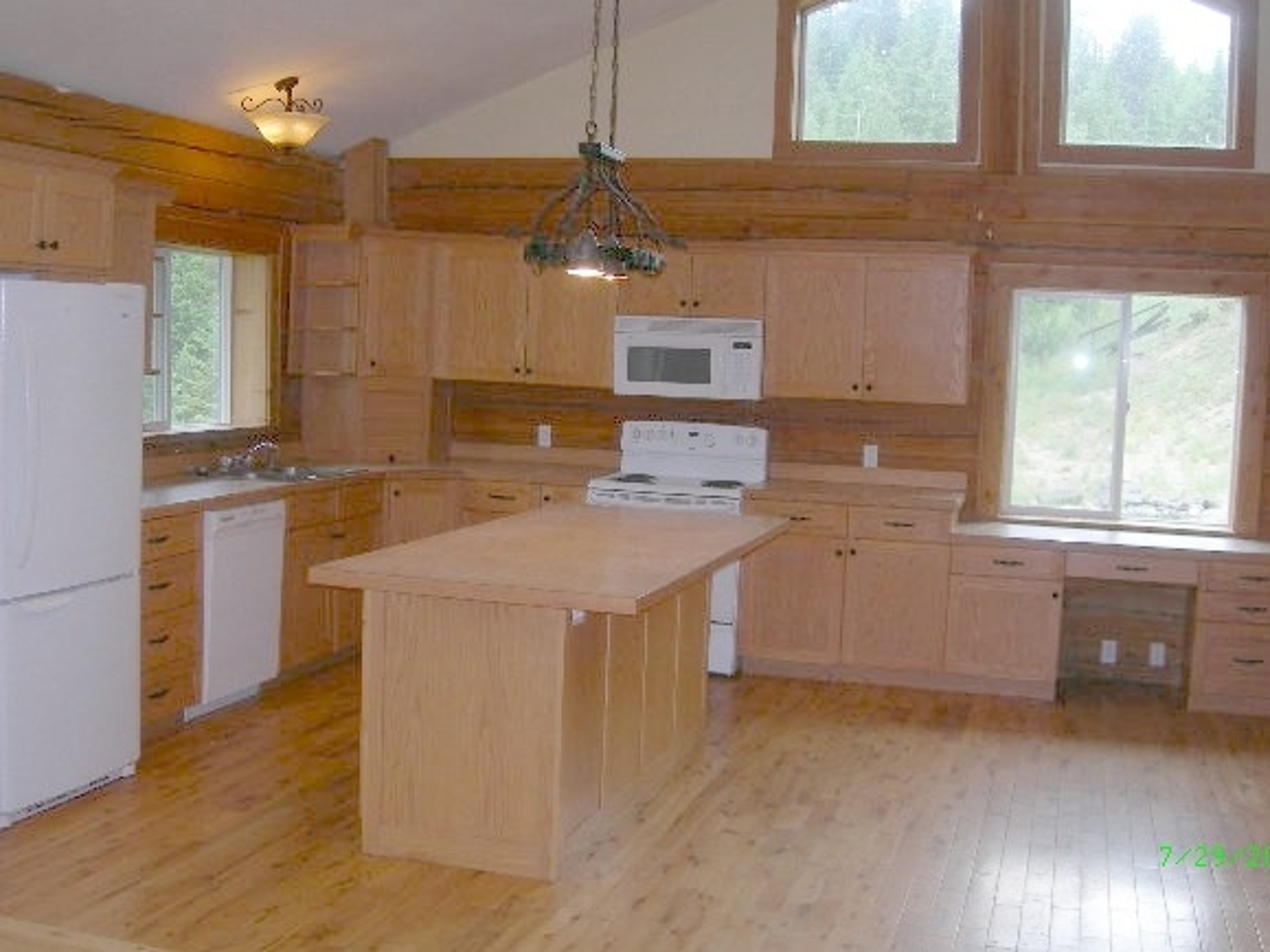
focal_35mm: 42
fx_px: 1541
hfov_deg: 44.8
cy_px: 450
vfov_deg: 34.3
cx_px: 667
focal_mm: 7.8
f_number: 2.8
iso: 50
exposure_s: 1/60.1
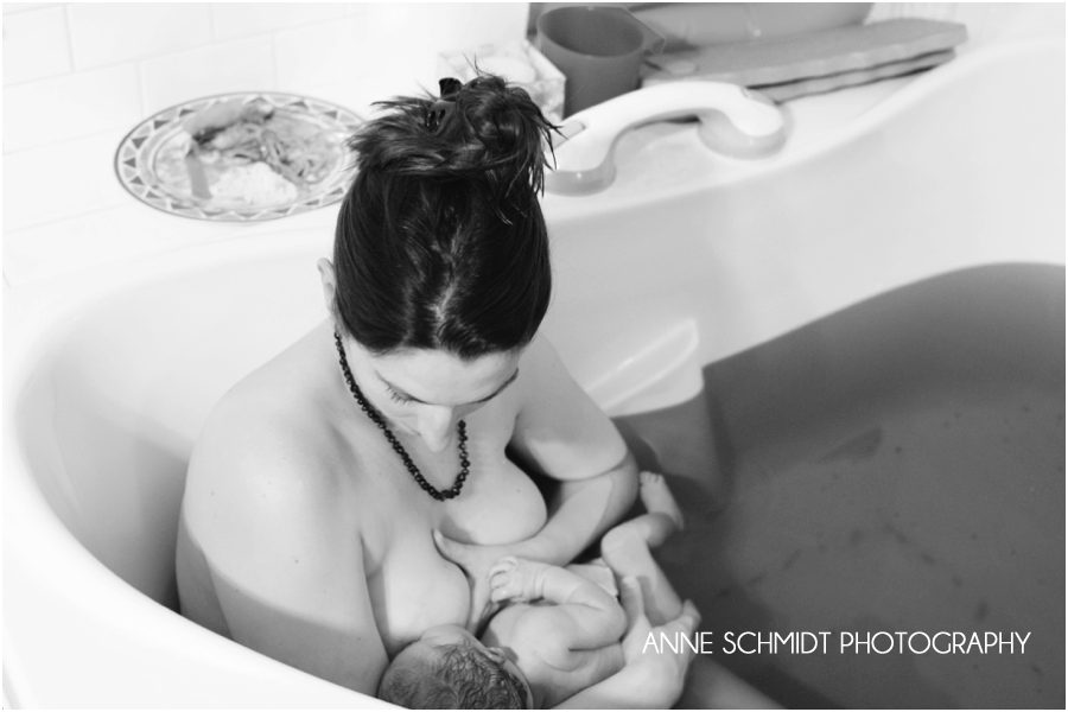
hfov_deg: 39.6
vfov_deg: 27.0
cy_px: 356
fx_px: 1483
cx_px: 534
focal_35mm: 50
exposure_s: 1/50
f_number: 4
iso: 2500
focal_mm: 50
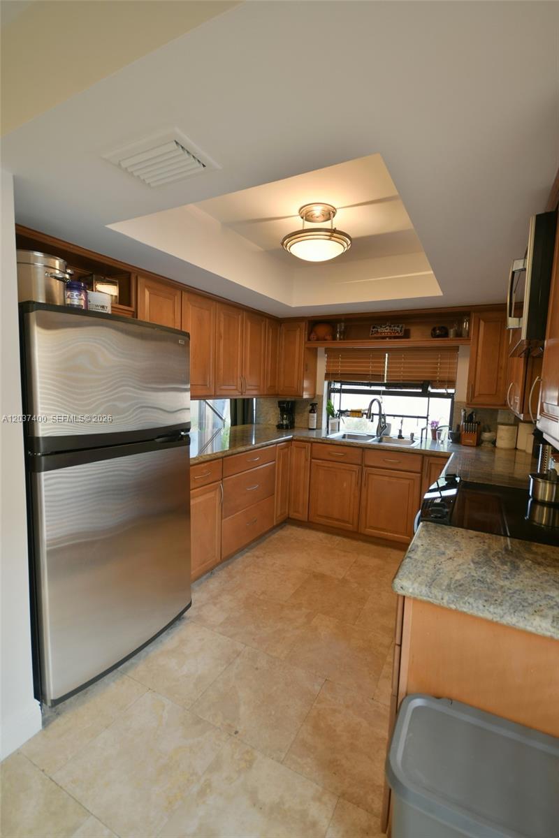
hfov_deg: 77.3
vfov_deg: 100.4
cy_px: 419
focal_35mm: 15
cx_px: 280
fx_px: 349
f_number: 4
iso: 140
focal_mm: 10
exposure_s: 1/15
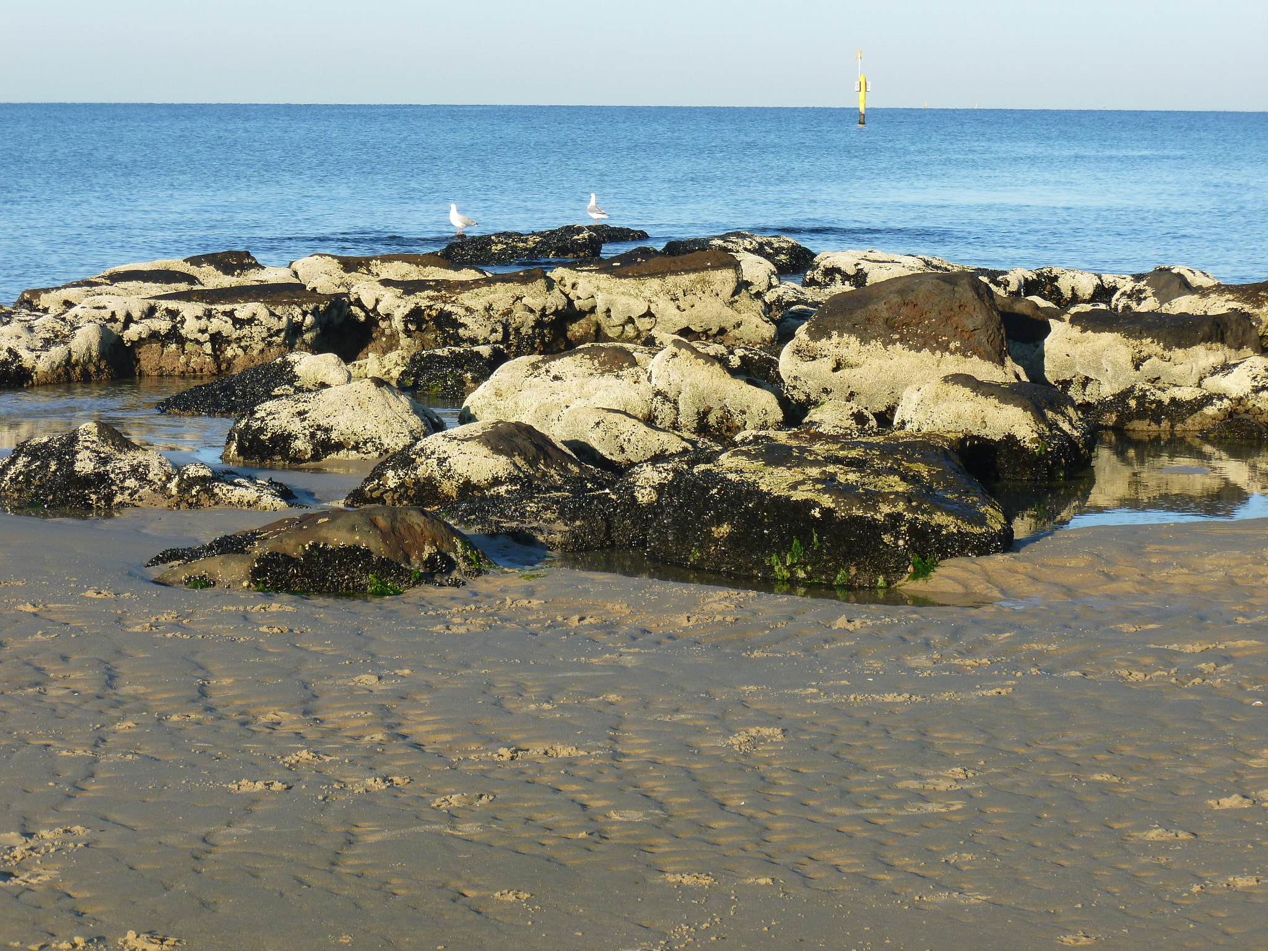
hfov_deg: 20.4
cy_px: 476
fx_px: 3517
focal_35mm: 96
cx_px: 634
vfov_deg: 15.4
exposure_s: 1/320
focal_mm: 17.1
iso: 100
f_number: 4.7
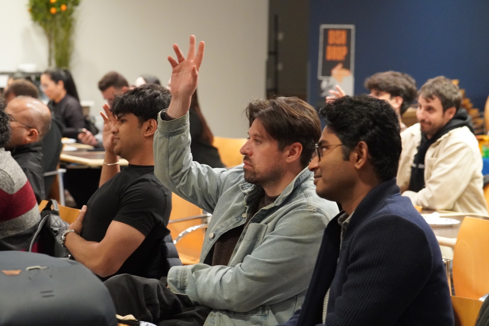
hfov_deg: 18.2
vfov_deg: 12.2
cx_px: 244
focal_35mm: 112
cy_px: 163
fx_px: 1528
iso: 6400
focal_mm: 75
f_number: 4
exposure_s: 1/160
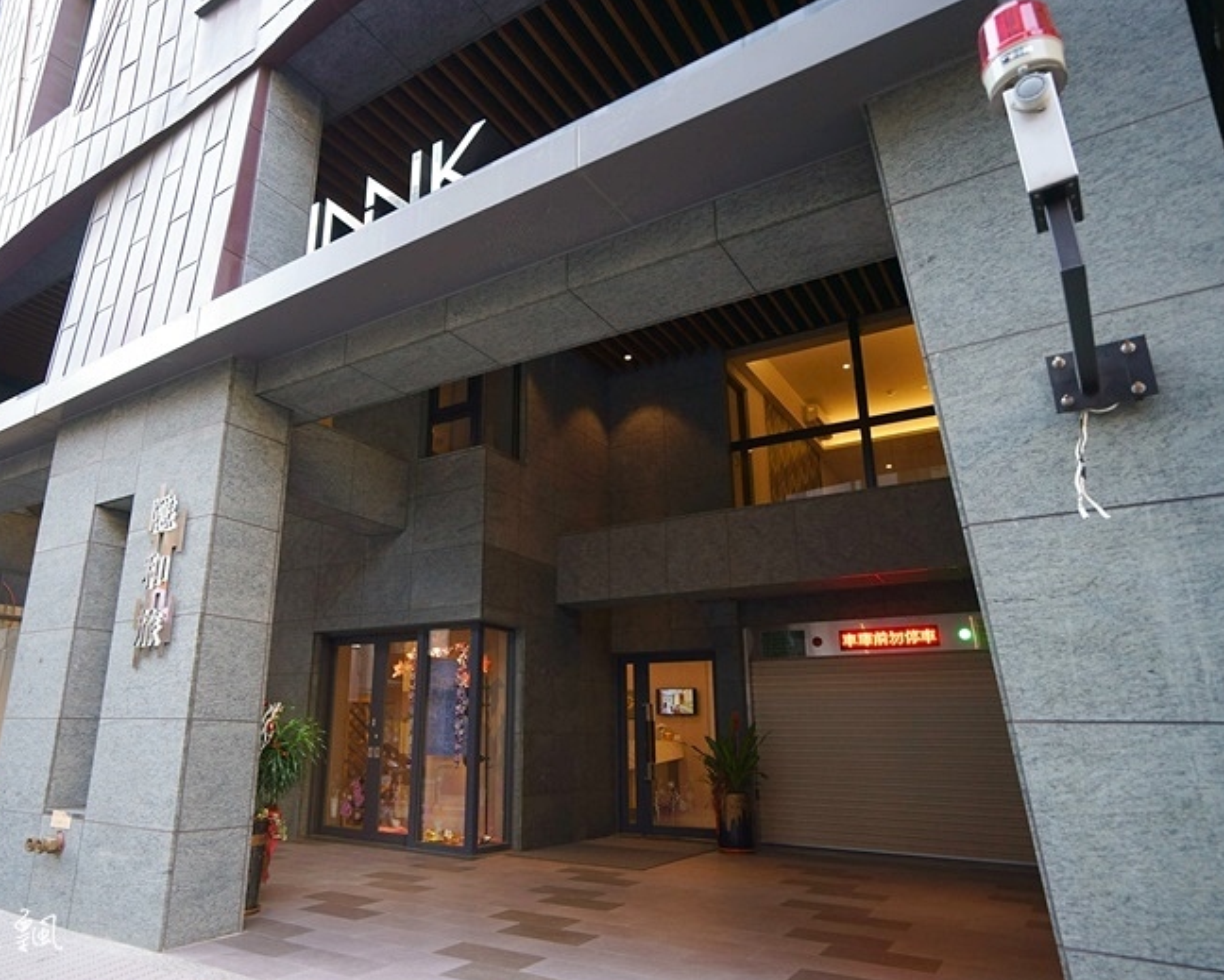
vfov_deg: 63.2
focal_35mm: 22
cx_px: 519
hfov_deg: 74.5
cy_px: 484
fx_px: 797
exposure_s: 1/125
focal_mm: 19
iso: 1000
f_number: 5
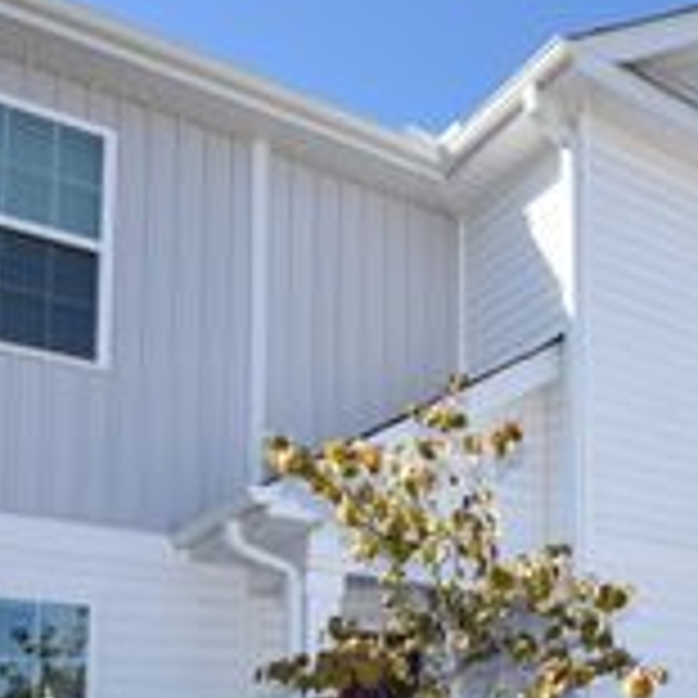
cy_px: 682
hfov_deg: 39.2
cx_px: 567
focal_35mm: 41
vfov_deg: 37.1
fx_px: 935
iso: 220
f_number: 8
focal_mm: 10
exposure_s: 1/250
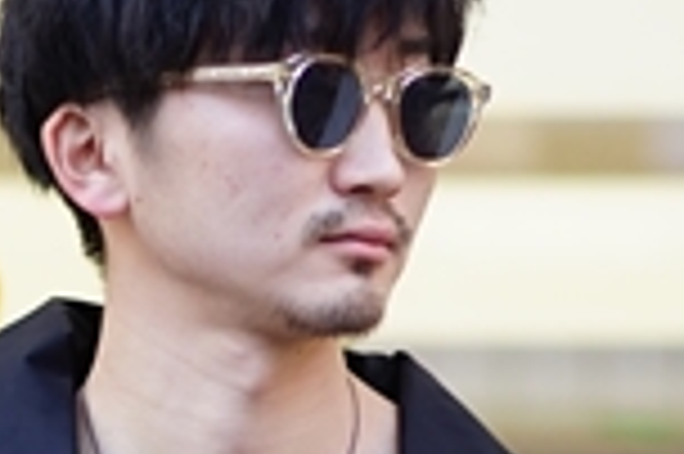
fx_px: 5485
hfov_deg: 7.1
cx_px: -238
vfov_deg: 4.7
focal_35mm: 289
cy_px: 870
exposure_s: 1/60
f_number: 1.8
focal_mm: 55
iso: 160
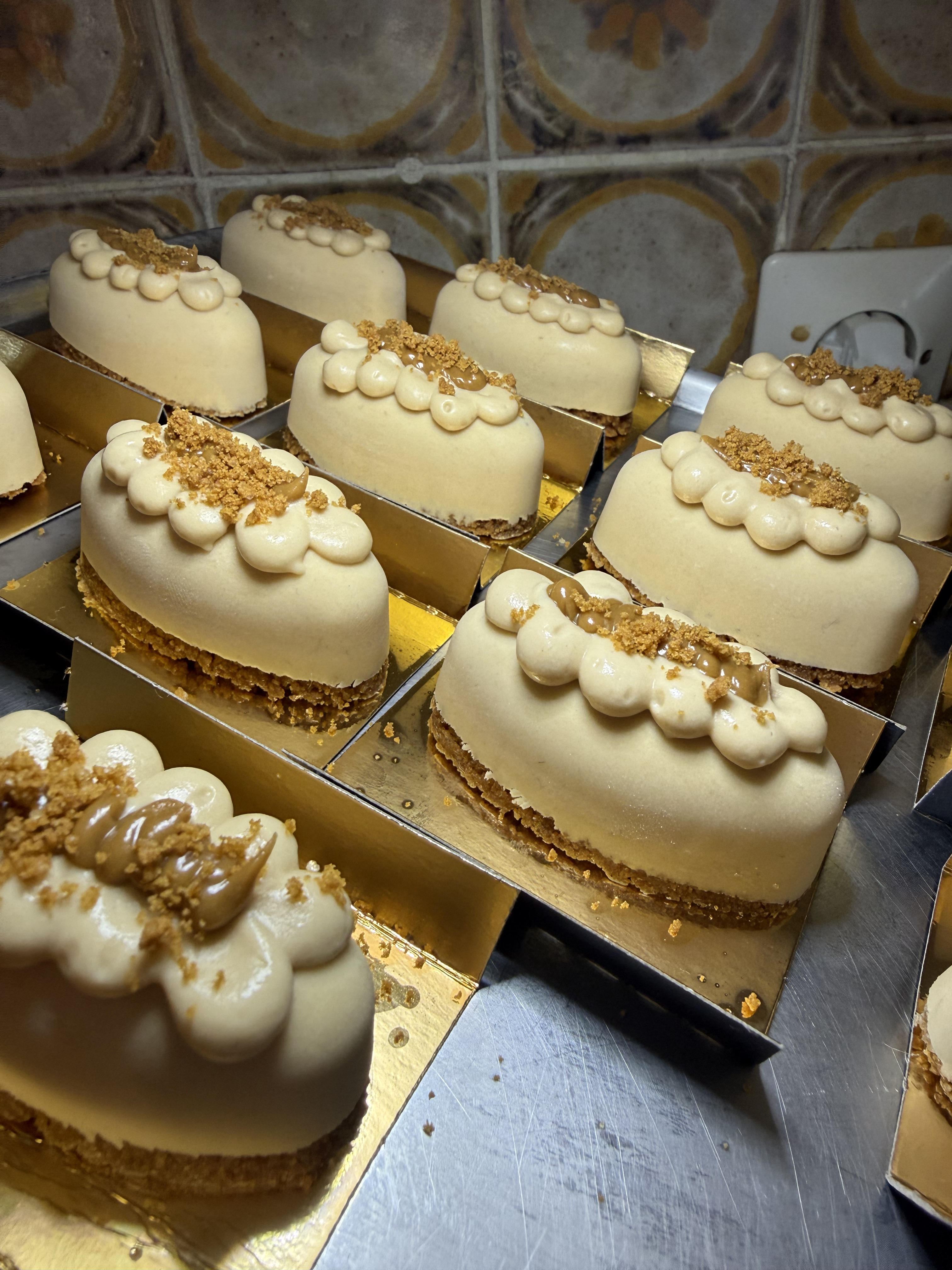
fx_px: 880
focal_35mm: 24
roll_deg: +3.6
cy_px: 635
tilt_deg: -35.2
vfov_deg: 71.6
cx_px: 476
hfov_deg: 56.8
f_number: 2.2
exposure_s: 1/99
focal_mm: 2.22
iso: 80
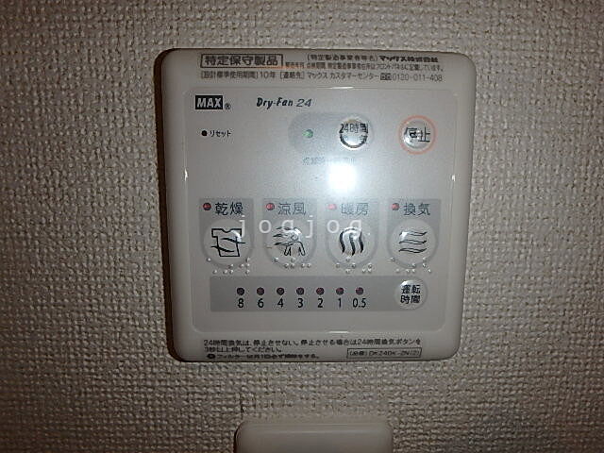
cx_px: 302
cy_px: 226
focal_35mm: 21
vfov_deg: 63.4
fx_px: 366
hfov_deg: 79.0
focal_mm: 3.7
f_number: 6
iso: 125
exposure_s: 1/30
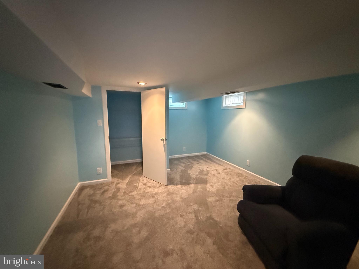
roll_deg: -0.6
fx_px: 145
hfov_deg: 102.1
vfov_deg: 85.7
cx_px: 180
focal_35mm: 14
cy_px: 134
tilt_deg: -7.8
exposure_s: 1/60
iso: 1600
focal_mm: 2.22
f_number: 2.2
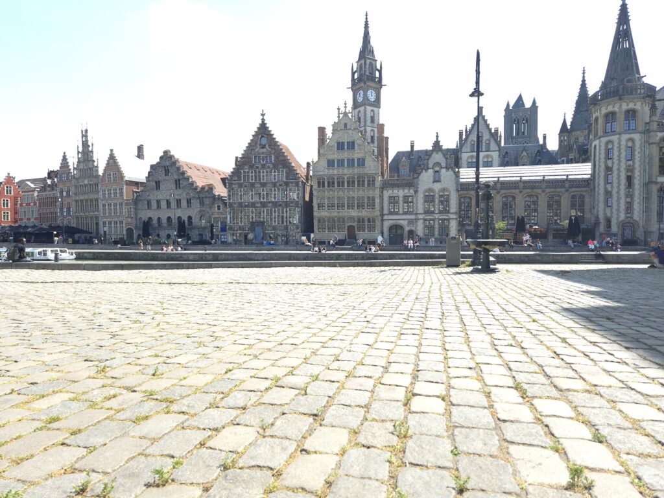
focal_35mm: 23
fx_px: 441
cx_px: 332
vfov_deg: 58.9
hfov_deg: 73.9
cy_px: 249
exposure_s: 1/750
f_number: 1.8
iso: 50
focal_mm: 5.4
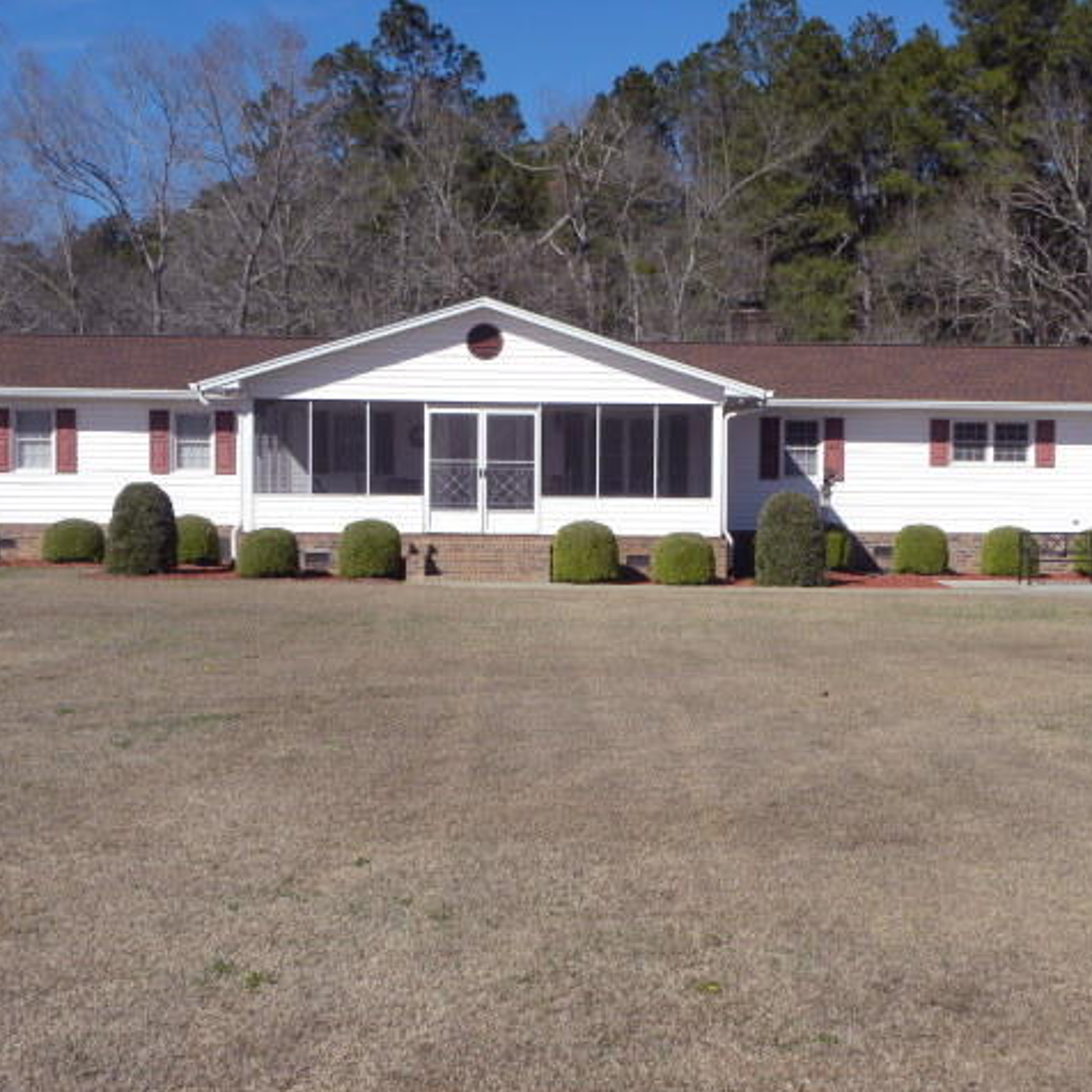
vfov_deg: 38.3
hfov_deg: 38.2
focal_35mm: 44
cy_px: 548
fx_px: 1570
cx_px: 645
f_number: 6.3
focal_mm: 6.6
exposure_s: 1/398
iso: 64
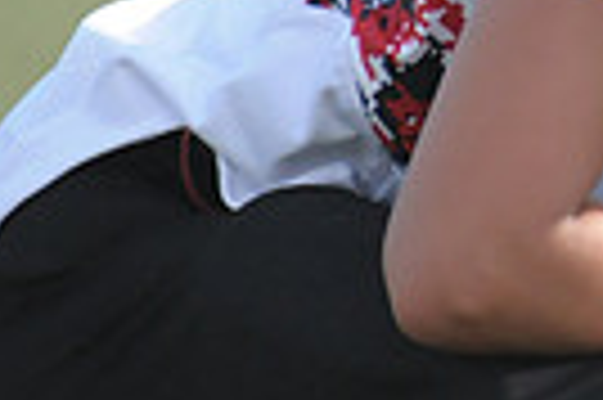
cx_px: 1008
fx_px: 43380
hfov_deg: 0.8
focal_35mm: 2593
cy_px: -276
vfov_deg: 0.5
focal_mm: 400
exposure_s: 1/4000
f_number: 4
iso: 1600
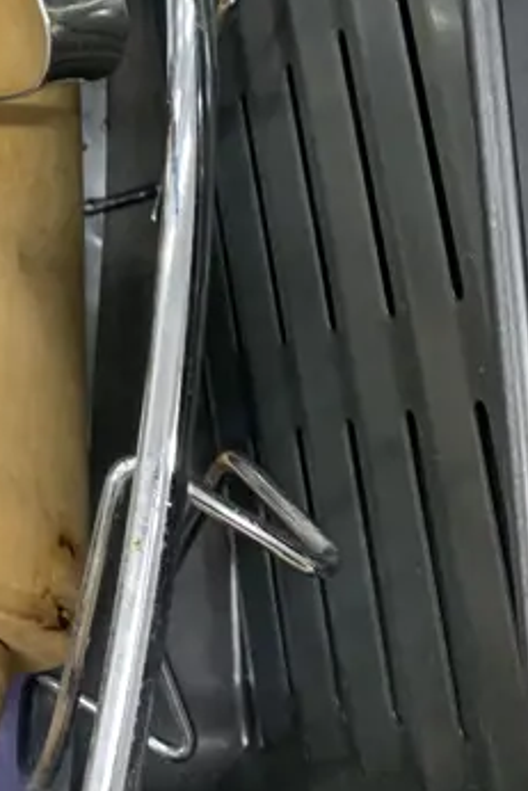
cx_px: -181
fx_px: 1758
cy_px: -133
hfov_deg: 16.1
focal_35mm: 80
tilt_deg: -68.8
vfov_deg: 23.4
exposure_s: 1/50
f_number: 1.8
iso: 160
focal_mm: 4.25
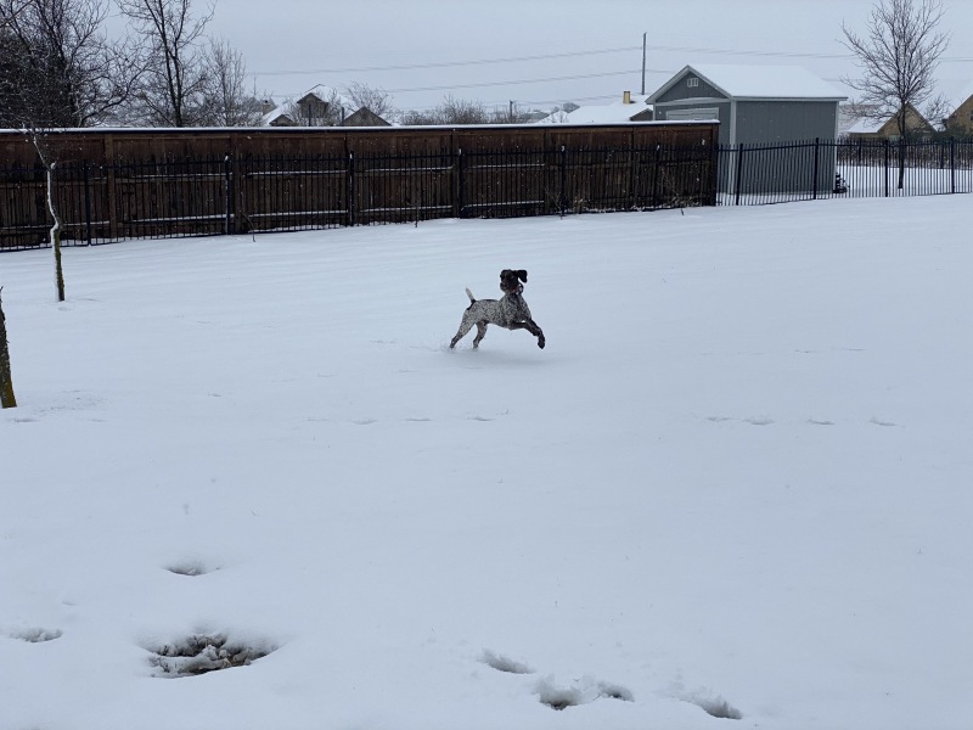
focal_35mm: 52
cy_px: 365
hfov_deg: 36.8
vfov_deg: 28.0
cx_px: 486
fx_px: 1462
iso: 20
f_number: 2
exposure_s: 1/1370
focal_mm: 6
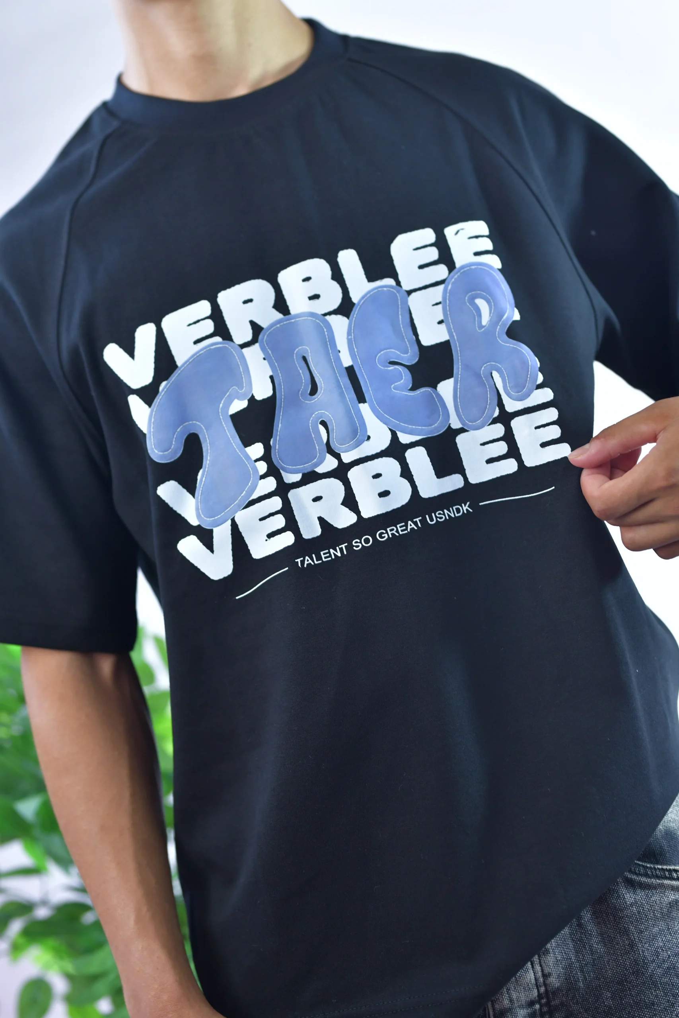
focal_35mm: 85
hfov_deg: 16.1
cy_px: 509
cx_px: 340
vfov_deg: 23.9
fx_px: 2404
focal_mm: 85
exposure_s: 1/100
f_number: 2.8
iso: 1000
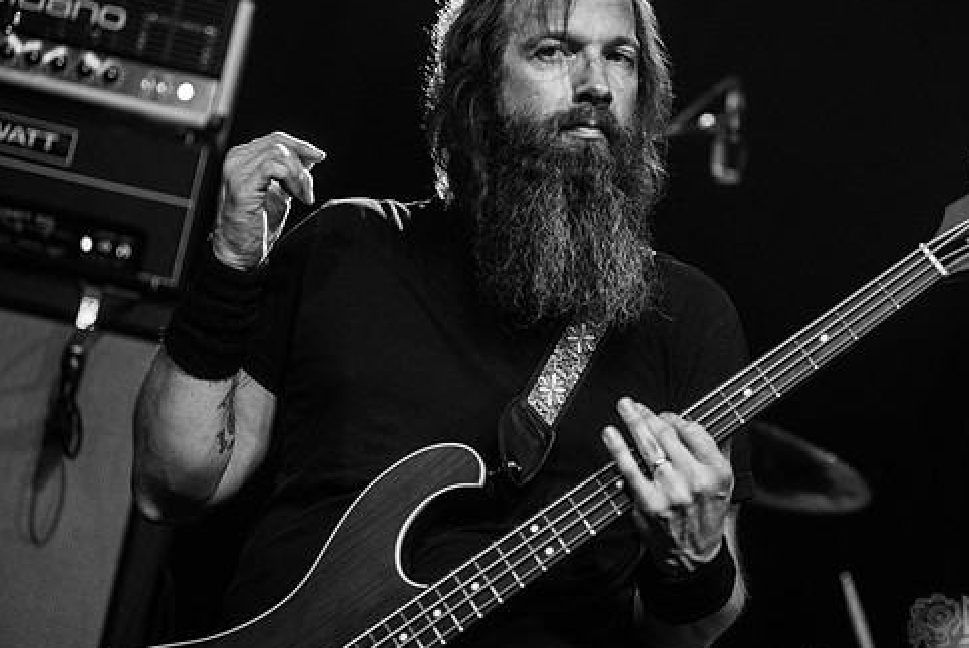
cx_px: 564
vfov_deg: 14.3
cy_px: 278
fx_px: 2586
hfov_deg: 21.2
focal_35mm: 96
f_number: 3.2
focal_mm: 80
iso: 3200
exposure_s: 1/200
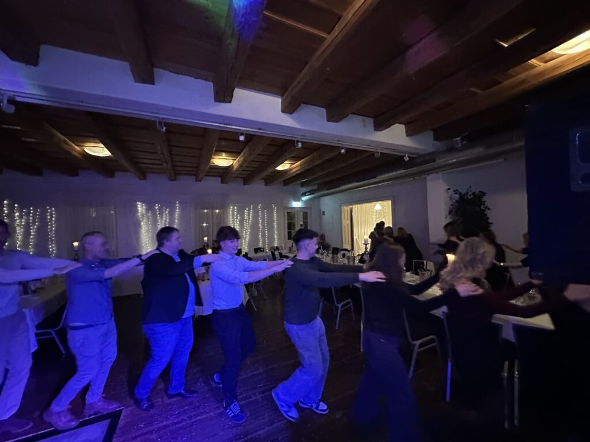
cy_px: 221
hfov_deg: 102.1
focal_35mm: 14
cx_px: 295
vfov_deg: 85.7
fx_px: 239
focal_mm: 2.22
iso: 1600
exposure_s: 1/33
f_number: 2.2
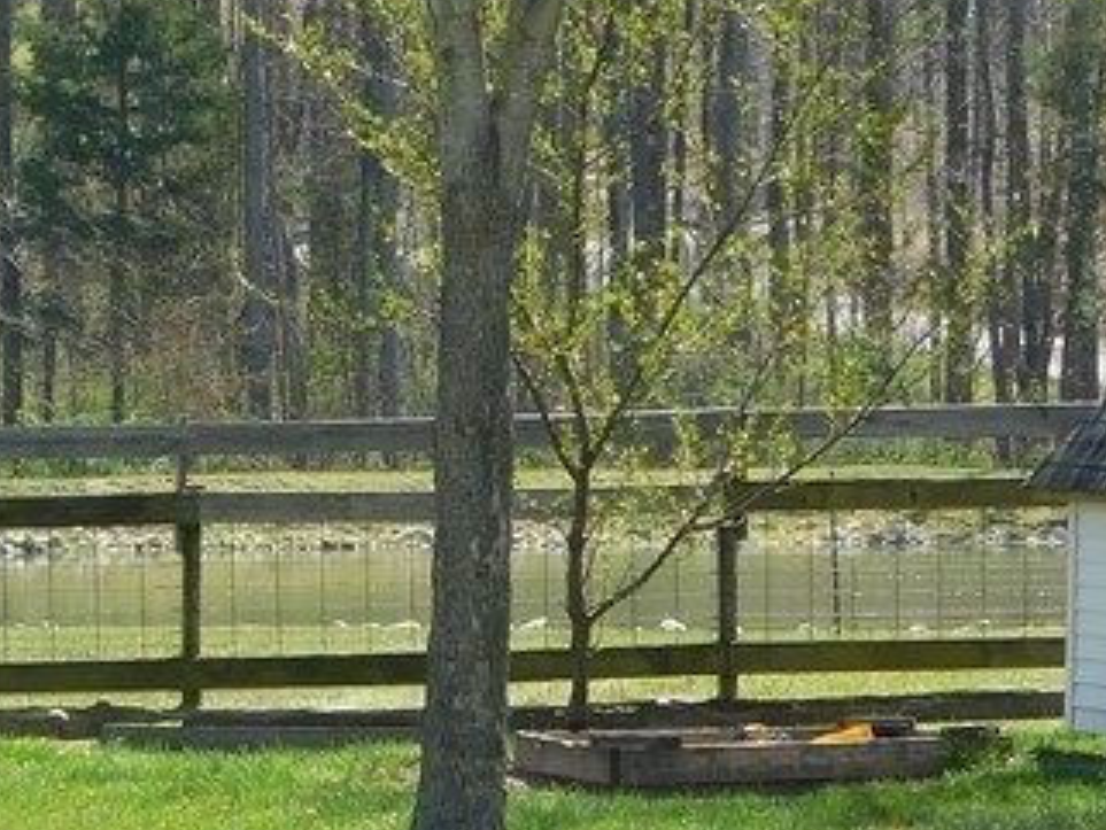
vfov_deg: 7.9
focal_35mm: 188
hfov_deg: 10.5
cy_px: 279
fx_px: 6009
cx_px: 176
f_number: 4
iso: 125
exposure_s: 1/400
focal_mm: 10.4
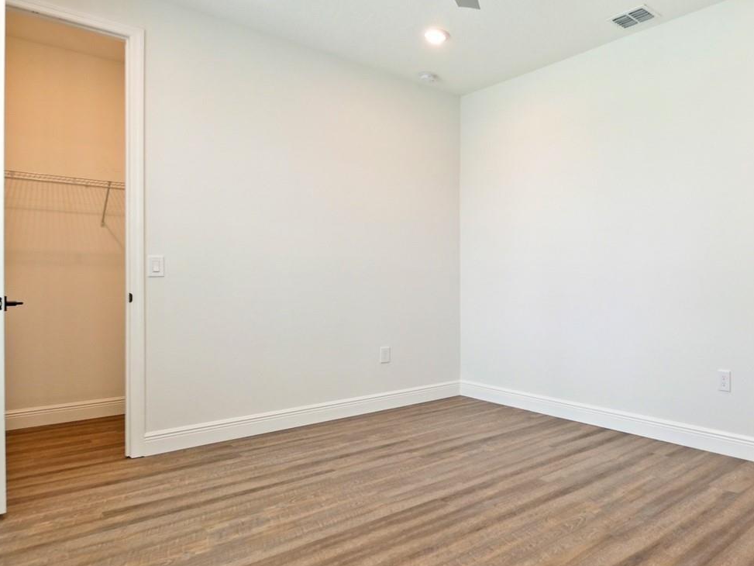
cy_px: 278
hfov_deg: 68.0
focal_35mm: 23
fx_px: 501
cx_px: 585
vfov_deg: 58.9
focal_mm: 7
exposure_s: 1/60
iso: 640
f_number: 4
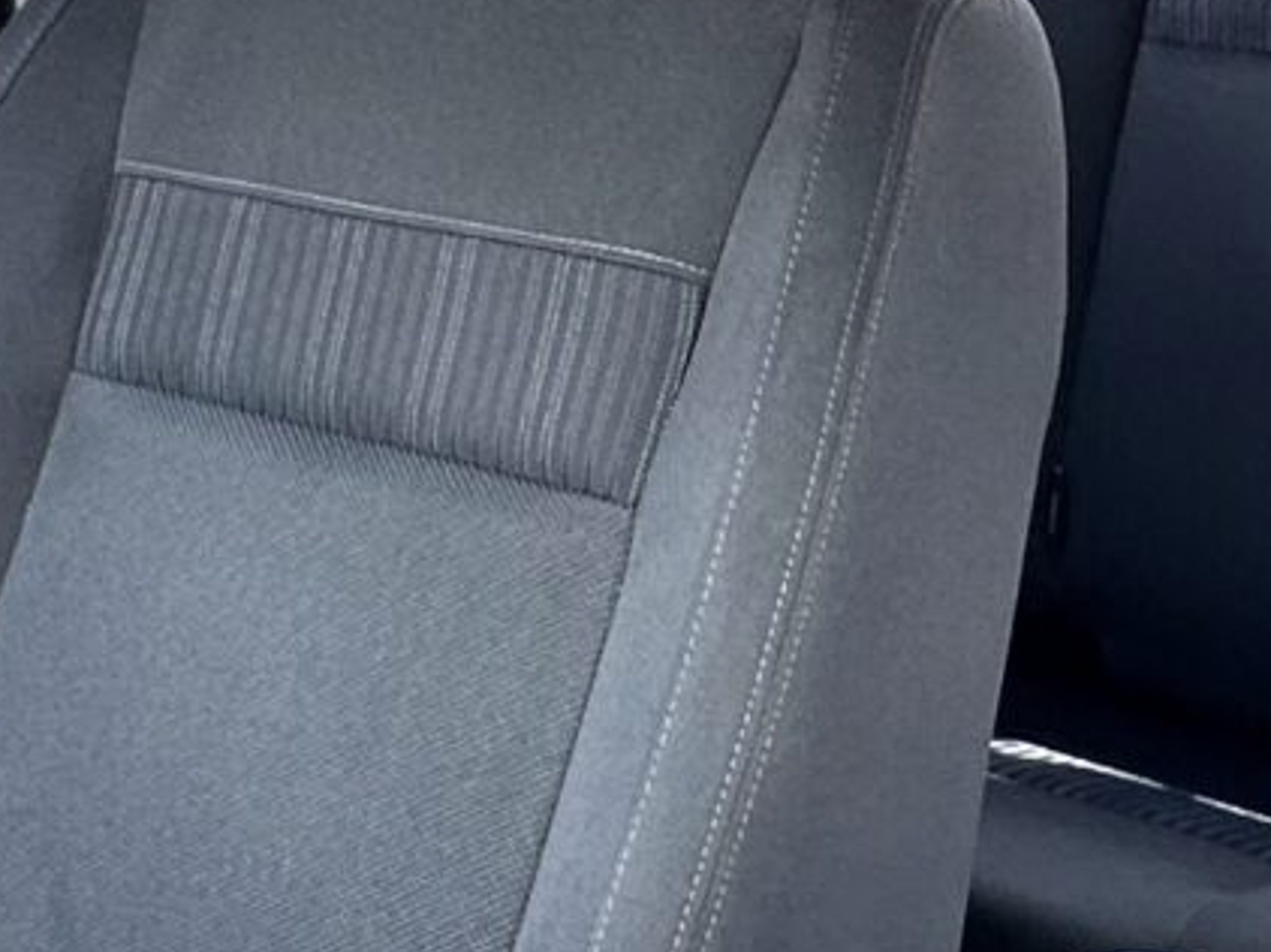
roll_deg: +0.1
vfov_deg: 16.4
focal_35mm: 85
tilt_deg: -1.9
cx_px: 632
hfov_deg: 23.0
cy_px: -286
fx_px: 3119
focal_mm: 2.22
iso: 100
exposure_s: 1/99
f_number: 2.2
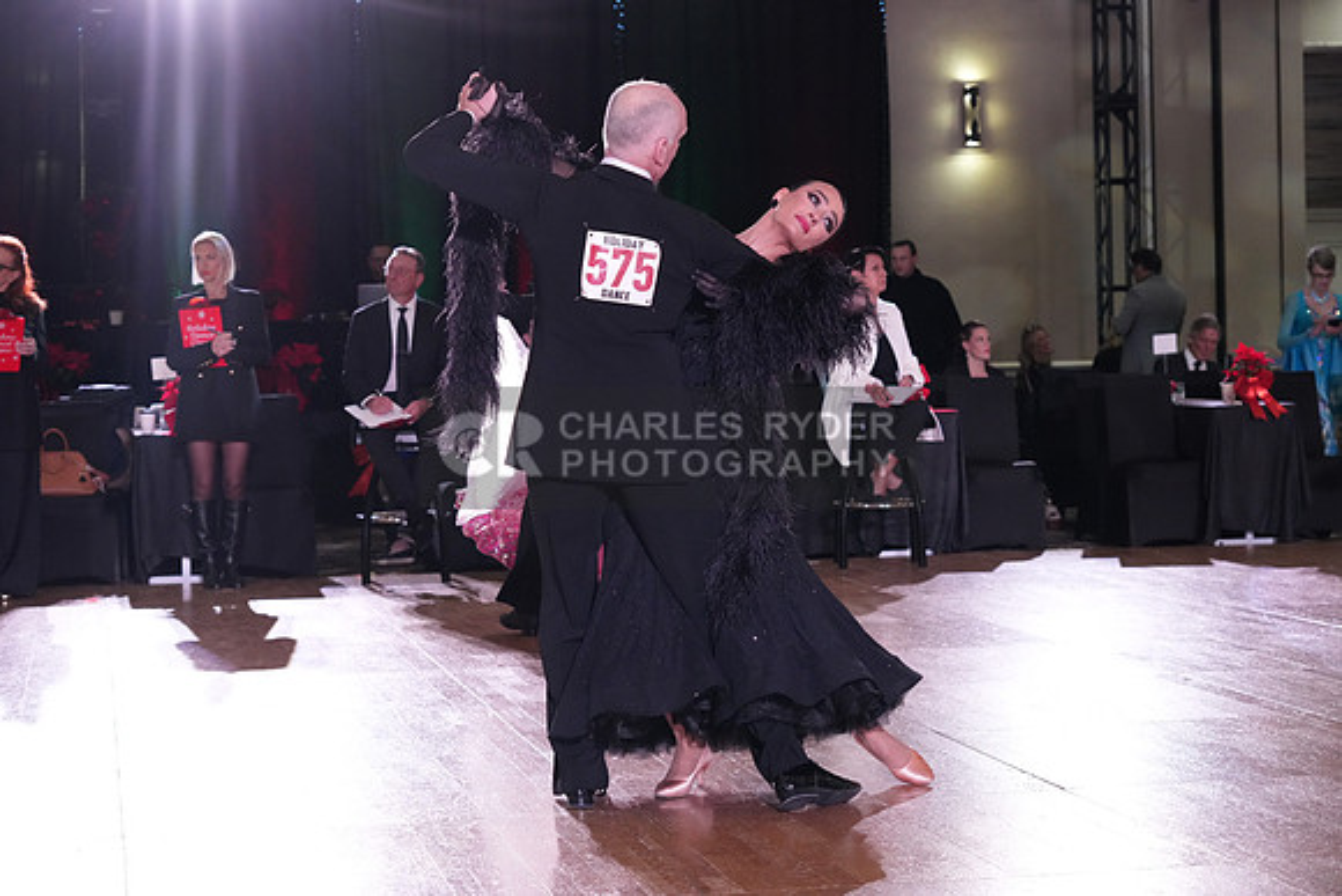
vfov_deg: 17.3
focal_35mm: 79
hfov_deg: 25.7
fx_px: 2945
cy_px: 448
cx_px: 671
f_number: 5.6
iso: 5000
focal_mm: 79
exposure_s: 1/320
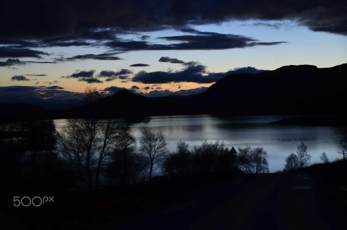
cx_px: 174
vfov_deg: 20.5
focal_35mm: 66
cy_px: 115
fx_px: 635
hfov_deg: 30.6
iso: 1600
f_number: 4.5
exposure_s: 1/4
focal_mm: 44
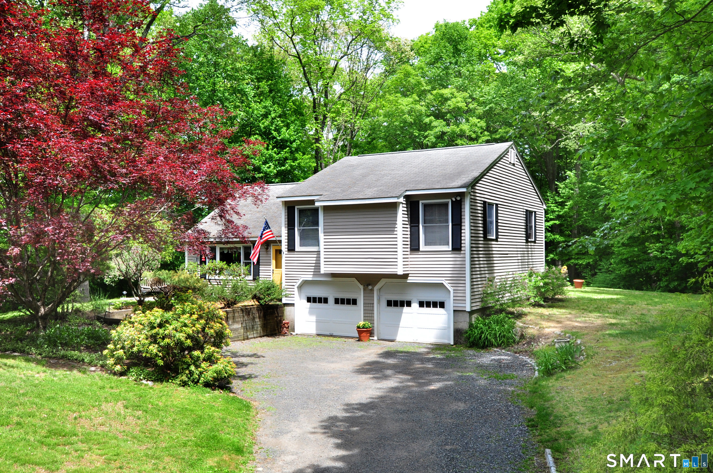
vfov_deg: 43.5
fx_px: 593
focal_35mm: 30
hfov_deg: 62.0
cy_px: 236
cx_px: 356
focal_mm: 20
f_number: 8
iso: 320
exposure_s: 1/200
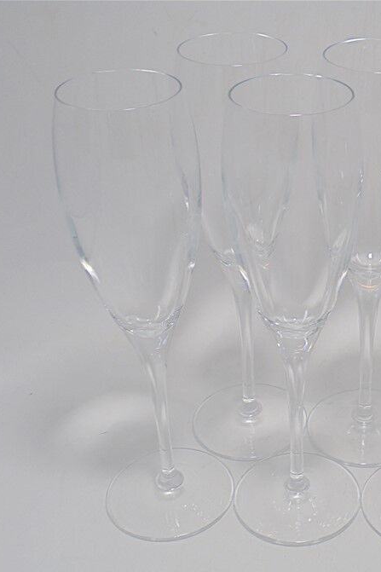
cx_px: 346
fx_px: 842
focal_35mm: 53
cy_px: 287
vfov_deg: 37.5
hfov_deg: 24.7
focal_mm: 6.9
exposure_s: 1/50
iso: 100
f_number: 4.2
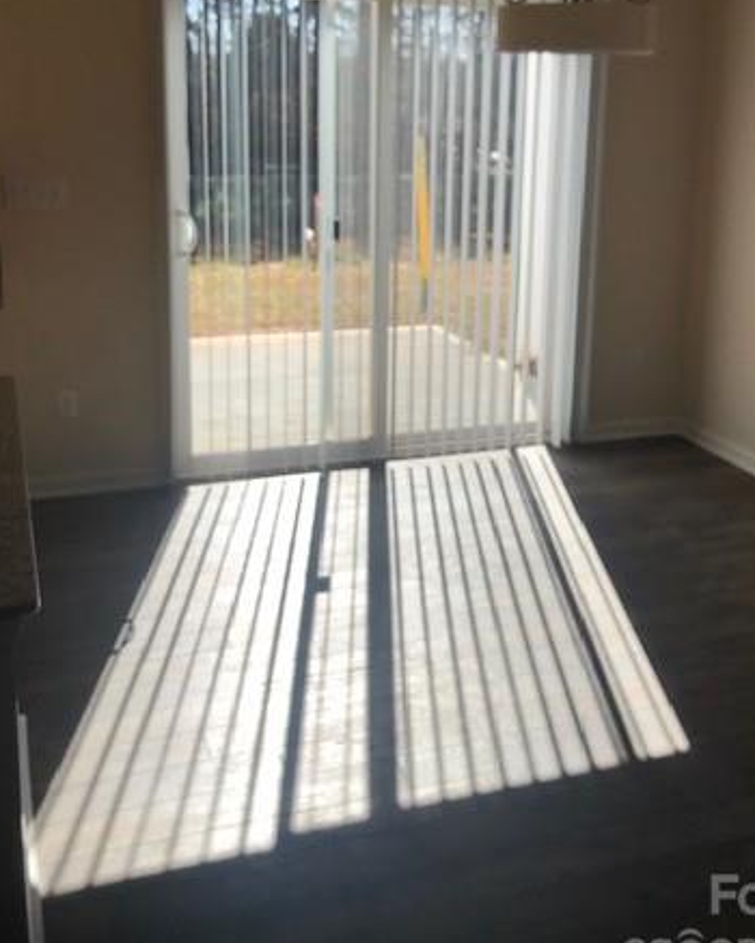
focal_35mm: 40
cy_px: 330
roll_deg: -1.2
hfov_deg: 37.3
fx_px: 1116
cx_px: 408
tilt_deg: -12.6
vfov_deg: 45.2
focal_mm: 3.99
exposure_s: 1/1499
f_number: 1.8
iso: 20
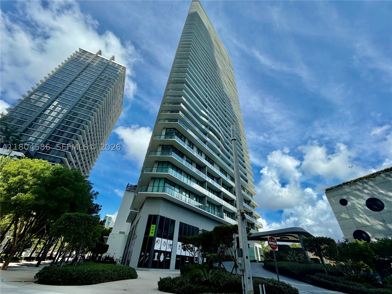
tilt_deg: +37.1
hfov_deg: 102.1
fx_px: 159
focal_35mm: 14
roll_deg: -4.1
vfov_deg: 85.7
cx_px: 196
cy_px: 147
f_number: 2.2
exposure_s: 1/830
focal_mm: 2.22
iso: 20
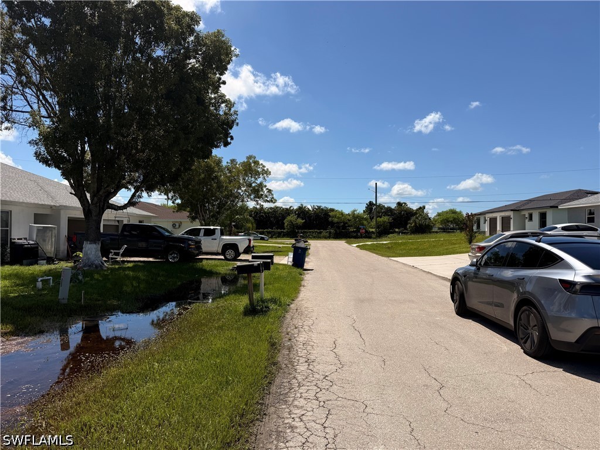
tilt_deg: +2.2
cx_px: 300
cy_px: 225
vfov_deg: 56.8
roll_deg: +0.4
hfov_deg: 71.6
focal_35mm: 24
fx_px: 416
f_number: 1.78
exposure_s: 1/7353
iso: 80
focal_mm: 6.76
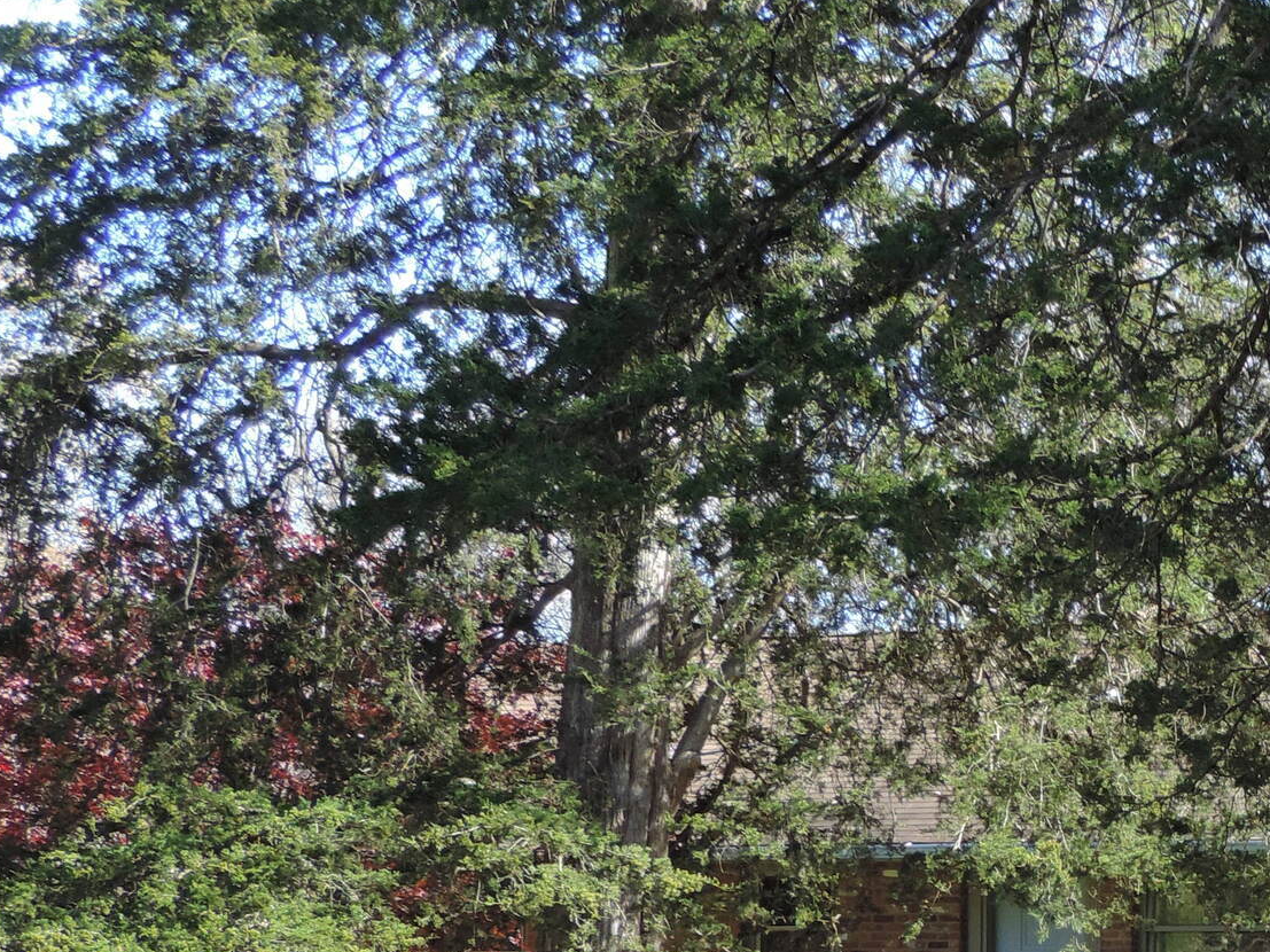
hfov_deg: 17.0
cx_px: 1491
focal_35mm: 111
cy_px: 1107
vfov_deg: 13.0
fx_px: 4072
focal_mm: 7.1
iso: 80
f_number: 3.3
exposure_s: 1/125
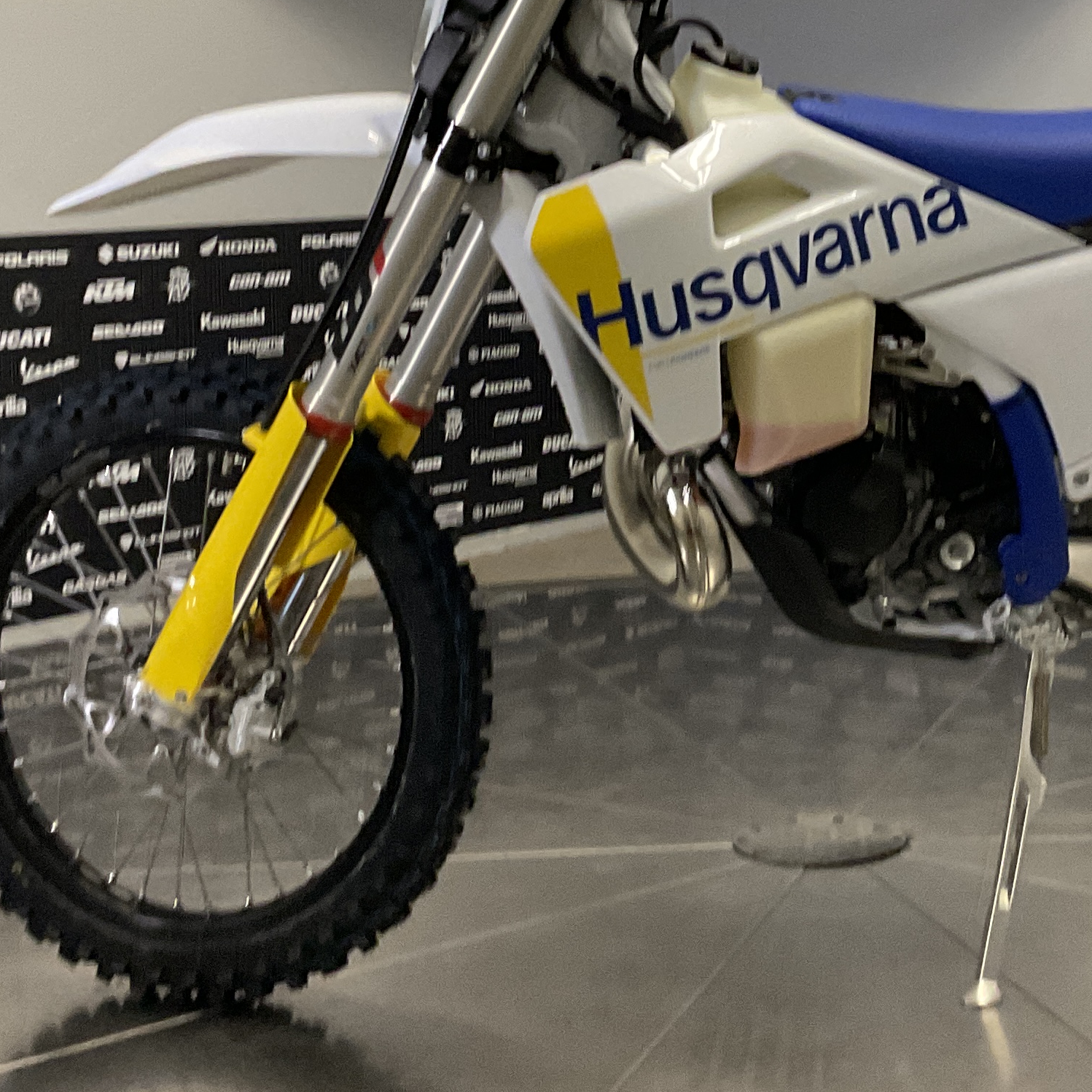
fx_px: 2463
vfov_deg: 24.6
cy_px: 224
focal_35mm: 69
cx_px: 768
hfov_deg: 24.8
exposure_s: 1/60
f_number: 1.8
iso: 160
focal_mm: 3
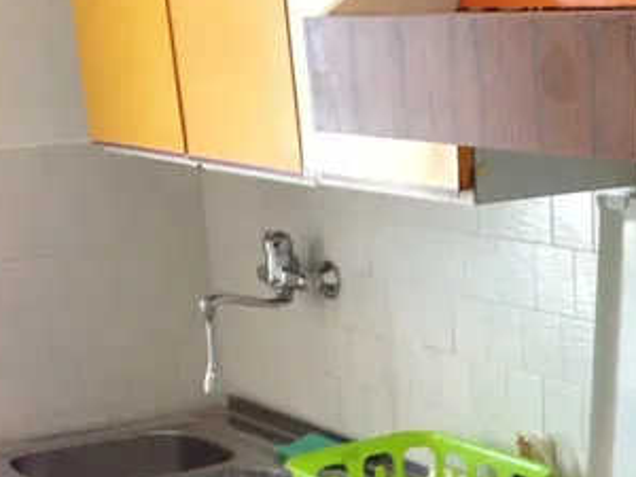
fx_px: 1617
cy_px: 625
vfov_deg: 15.9
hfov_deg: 21.4
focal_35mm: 88
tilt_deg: -19.2
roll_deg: +0.8
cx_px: 647
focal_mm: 4.12
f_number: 2.4
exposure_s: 1/60
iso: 64
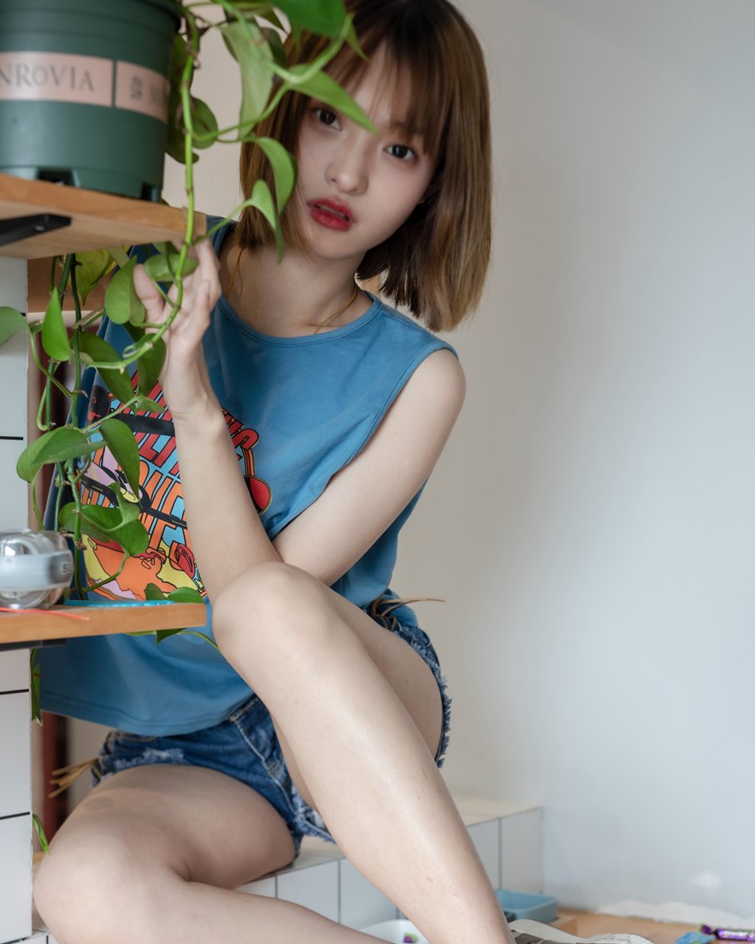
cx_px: 366
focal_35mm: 64
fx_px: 1788
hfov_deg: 23.8
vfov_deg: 29.5
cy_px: 558
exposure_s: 1/60
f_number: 3.2
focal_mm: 50
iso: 640
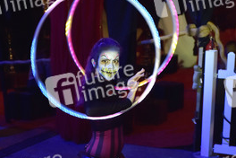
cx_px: 118
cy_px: 131
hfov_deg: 37.5
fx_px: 347
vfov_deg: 25.0
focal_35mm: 53
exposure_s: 1/125
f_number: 4
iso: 1250
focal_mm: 35
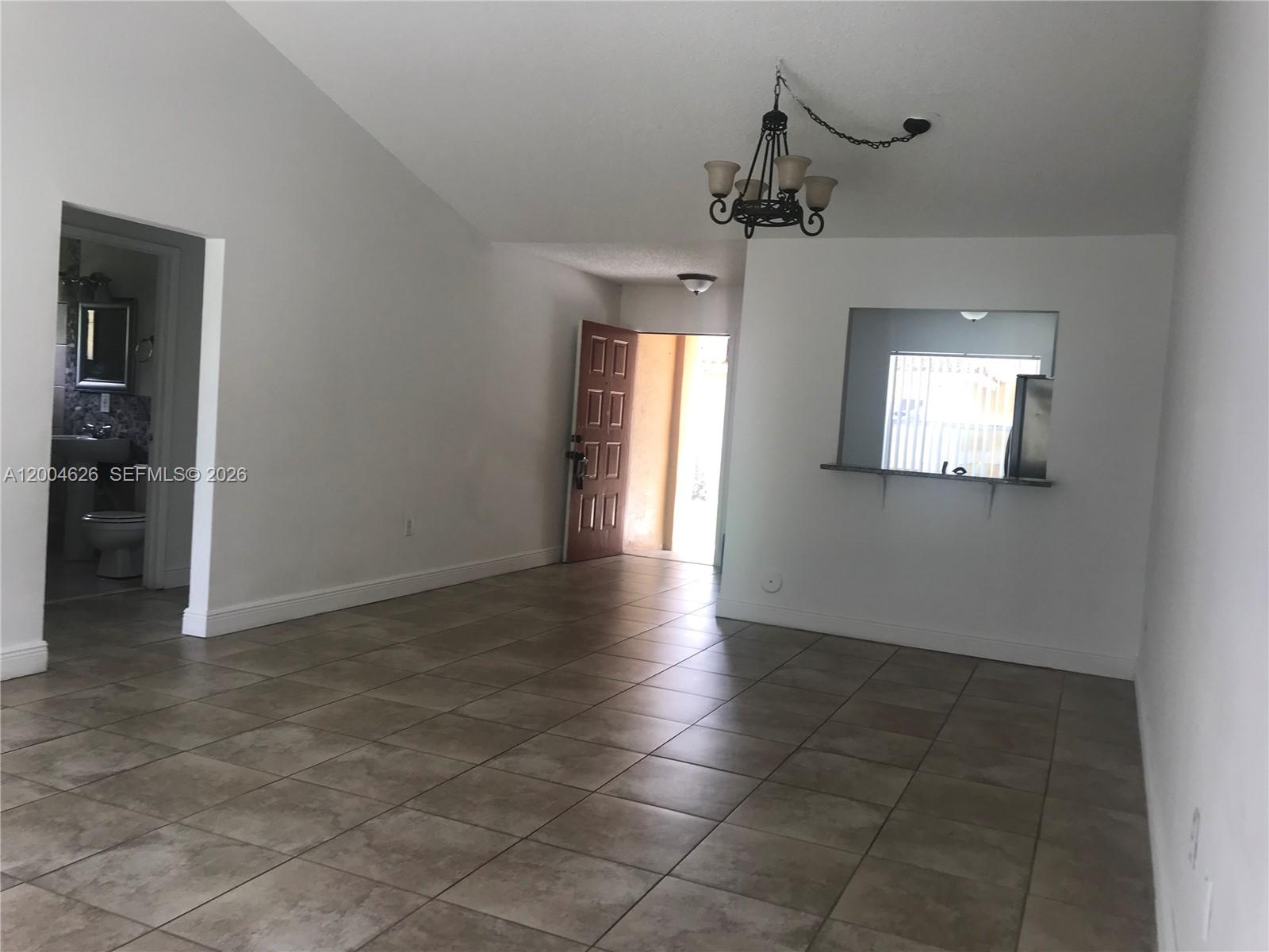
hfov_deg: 63.4
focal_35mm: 28
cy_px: 476
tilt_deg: -2.2
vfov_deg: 49.7
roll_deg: -3.1
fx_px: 1026
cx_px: 634
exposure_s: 1/60
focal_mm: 3.99
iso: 25
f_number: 1.8
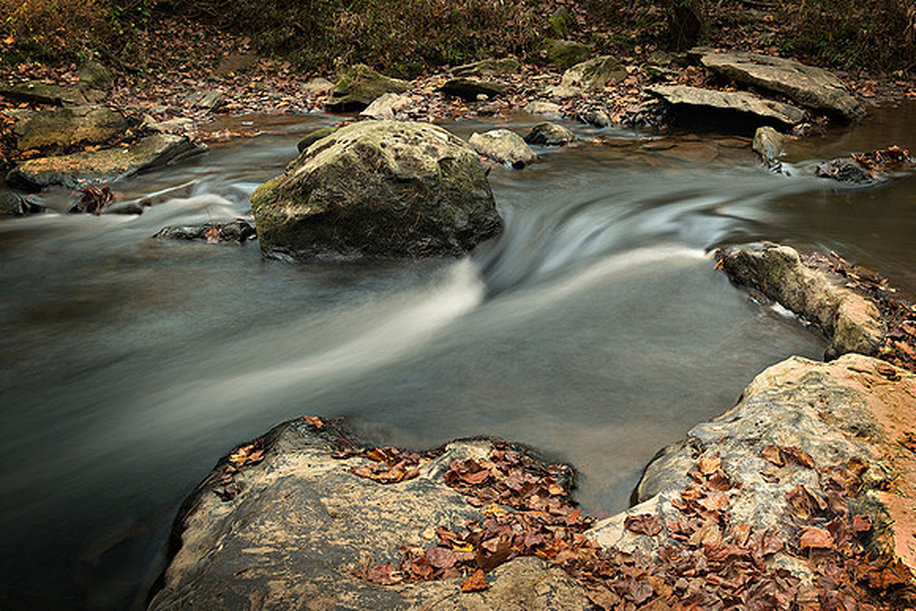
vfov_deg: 46.4
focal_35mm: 28
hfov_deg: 65.5
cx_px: 458
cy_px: 306
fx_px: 713
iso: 80
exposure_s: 5
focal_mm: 28
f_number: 10
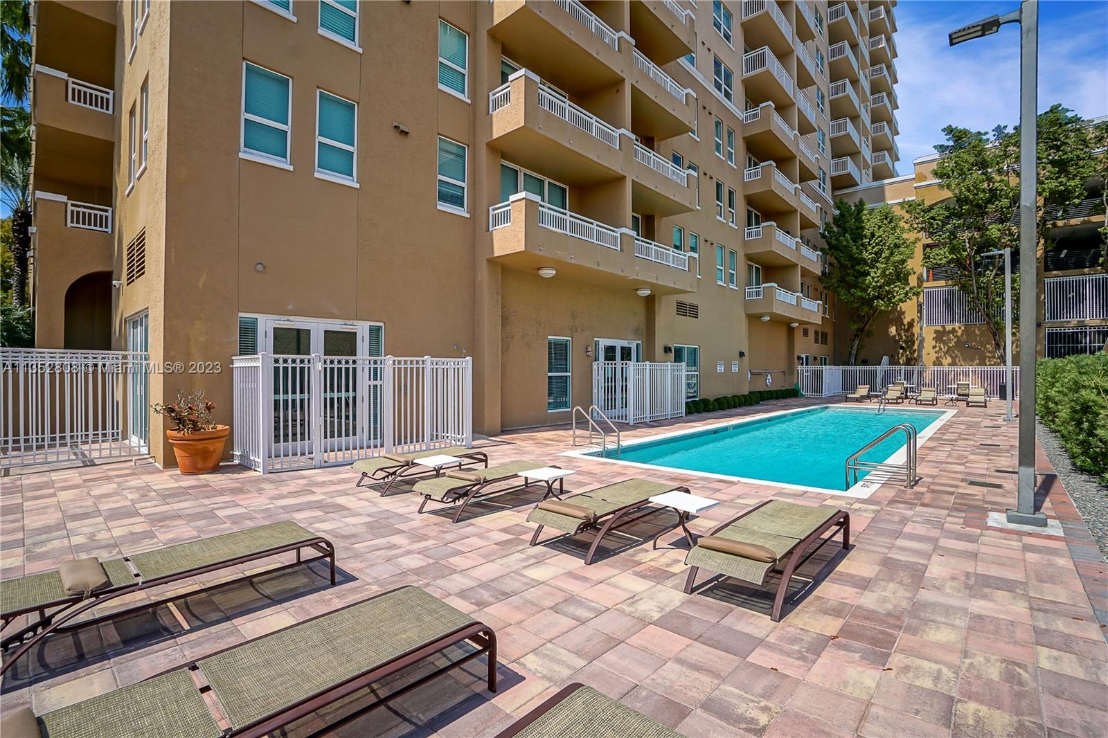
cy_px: 369
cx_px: 554
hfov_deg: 100.4
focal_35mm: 15
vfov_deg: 77.3
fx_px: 462
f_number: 10
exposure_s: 1/800
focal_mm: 10
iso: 250
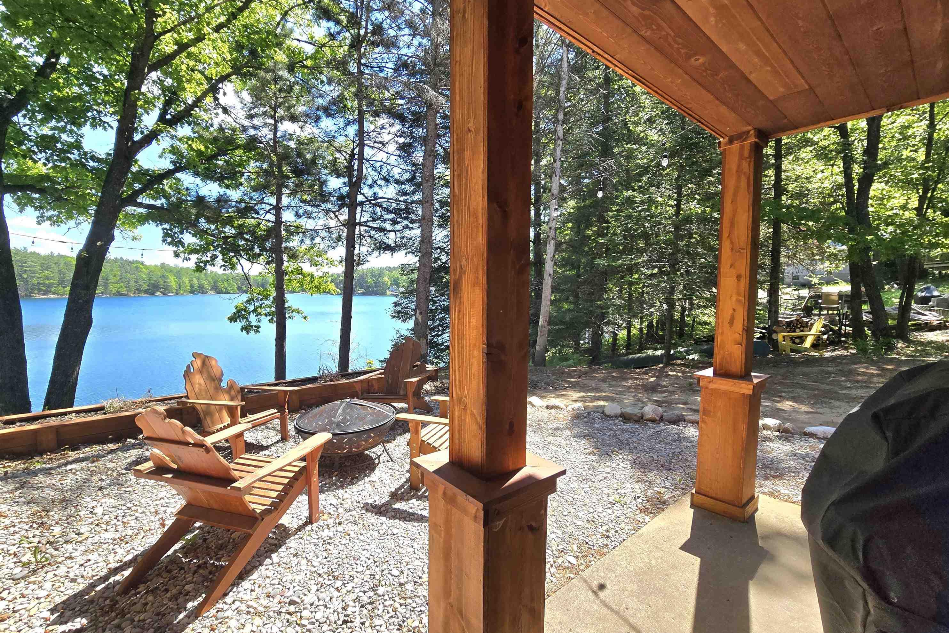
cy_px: 320
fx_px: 369
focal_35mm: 14
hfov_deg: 104.2
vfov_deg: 81.2
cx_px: 466
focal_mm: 2.2
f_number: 2.2
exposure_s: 1/909
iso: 50
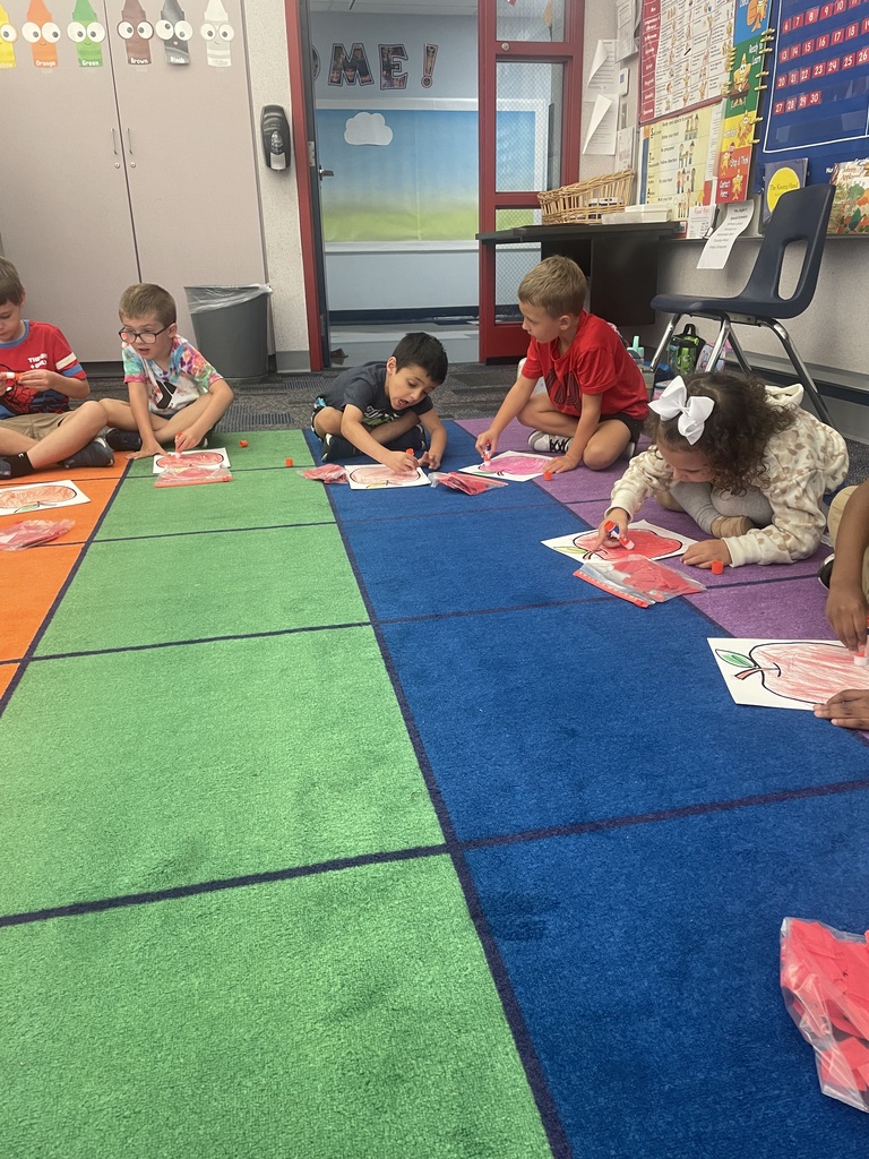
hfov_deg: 53.1
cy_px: 580
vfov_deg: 67.3
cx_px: 434
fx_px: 870
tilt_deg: -19.0
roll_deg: +3.3
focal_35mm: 26
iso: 125
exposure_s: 1/60
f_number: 1.6
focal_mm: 4.2
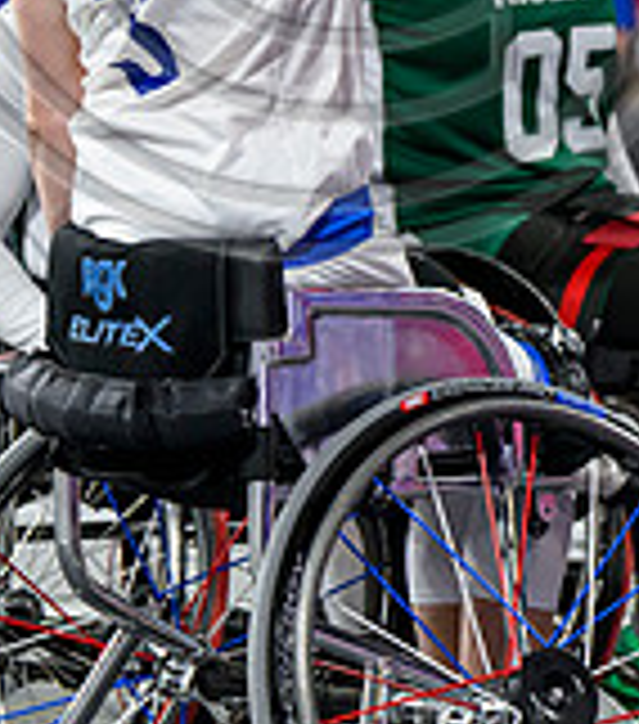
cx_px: 359
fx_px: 8194
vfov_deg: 5.0
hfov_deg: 4.5
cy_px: -249
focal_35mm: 367
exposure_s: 1/1600
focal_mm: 92
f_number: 3.2
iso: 2500
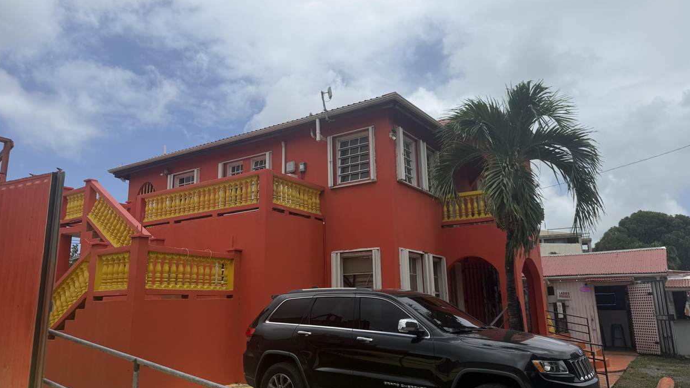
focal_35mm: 27
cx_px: 336
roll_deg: +1.5
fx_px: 494
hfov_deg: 69.9
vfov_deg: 42.9
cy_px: 185
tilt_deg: +13.7
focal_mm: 6.76
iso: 80
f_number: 1.78
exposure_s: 1/7353
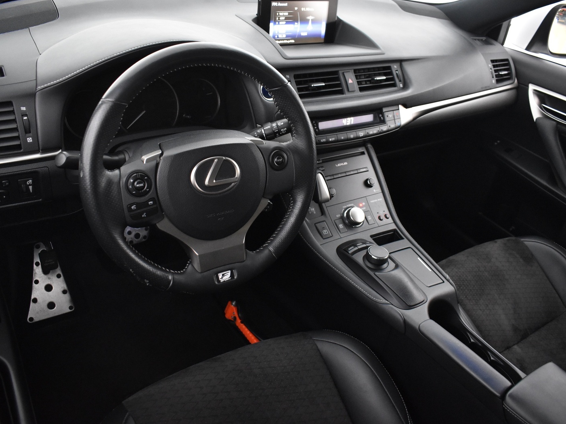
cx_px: 280
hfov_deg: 60.0
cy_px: 212
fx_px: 490
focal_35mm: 30
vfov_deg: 46.8
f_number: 3.5
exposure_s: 1/25
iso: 3200
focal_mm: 18
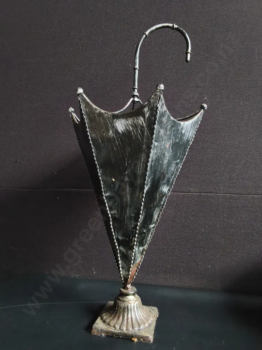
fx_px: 272
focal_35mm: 27
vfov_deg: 65.3
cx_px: 131
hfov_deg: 51.4
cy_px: 175
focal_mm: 2.87
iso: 160
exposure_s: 1/120
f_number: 2
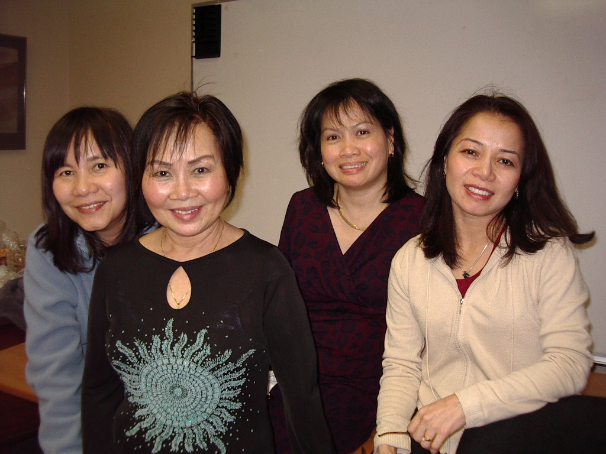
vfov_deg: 37.7
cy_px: 227
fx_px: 665
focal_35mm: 38
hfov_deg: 49.0
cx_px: 303
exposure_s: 1/60
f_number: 2.6
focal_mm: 5.8
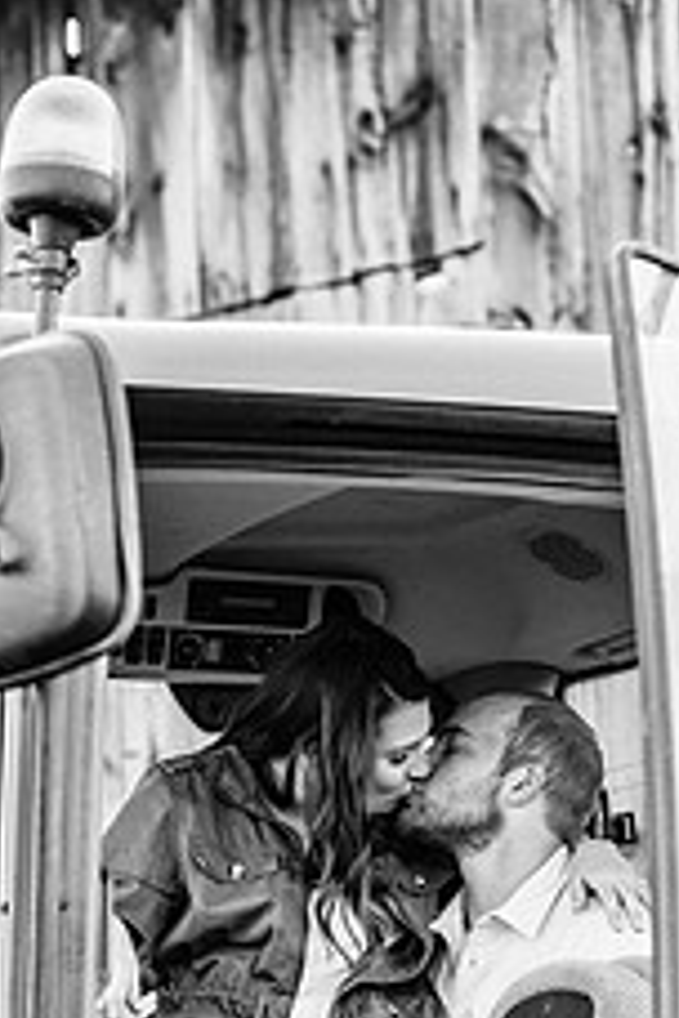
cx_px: 415
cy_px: 911
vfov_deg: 12.1
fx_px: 4753
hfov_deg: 8.2
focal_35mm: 168
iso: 200
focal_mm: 85
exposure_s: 1/640
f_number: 3.2
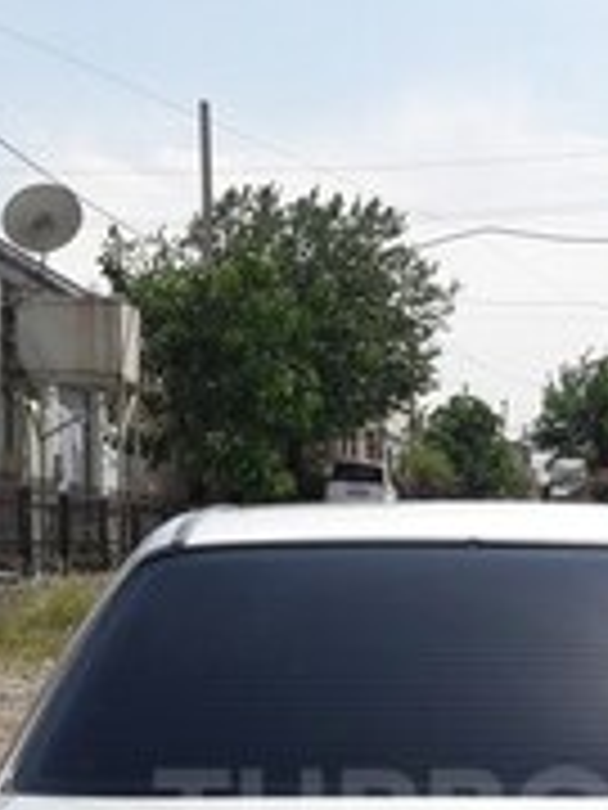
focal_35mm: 77
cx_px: 500
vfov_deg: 24.2
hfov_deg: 18.9
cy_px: 819
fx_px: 1803
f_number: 1.9
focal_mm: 3.7
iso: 40
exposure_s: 1/2212
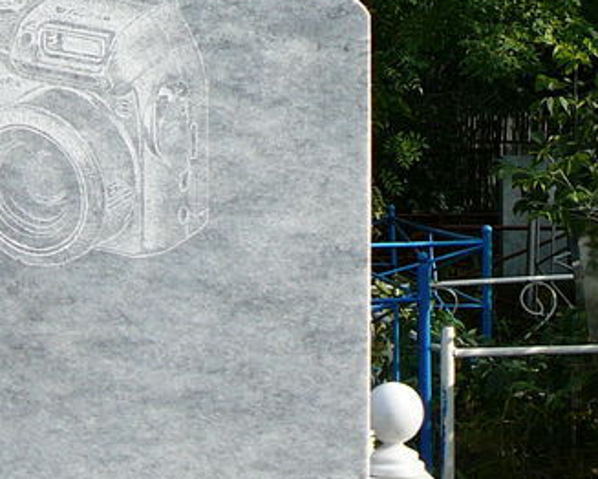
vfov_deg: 16.4
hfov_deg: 20.0
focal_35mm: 94
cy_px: 198
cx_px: 62
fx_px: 1665
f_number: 2.8
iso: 80
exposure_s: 1/640
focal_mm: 5.2
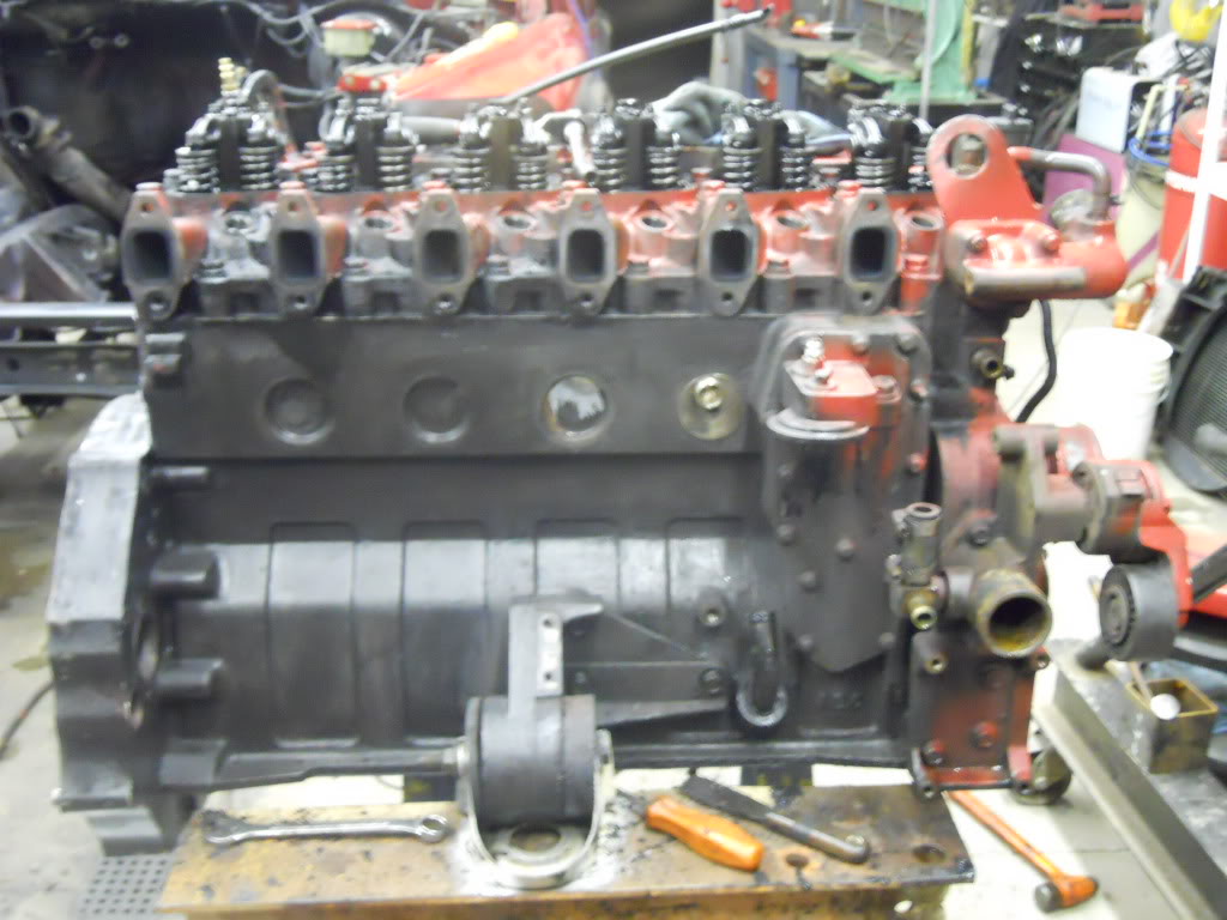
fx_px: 1276
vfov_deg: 39.7
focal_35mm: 36
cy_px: 460
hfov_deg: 51.4
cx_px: 614
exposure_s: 1/5
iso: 800
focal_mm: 6.4
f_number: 3
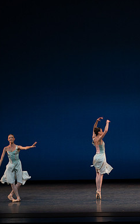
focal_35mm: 168
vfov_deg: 12.5
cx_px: 140
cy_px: 112
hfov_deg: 7.8
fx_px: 1026
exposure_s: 1/500
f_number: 8
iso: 3200
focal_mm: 109
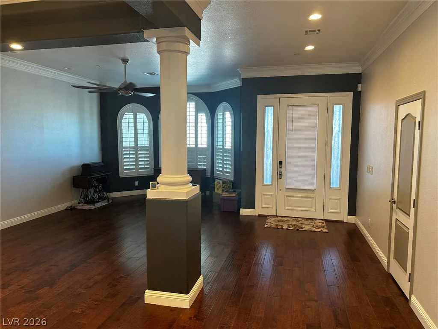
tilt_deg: -4.2
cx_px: 219
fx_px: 304
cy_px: 164
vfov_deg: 56.8
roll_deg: -0.4
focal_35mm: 24
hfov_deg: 71.6
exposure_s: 1/60
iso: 160
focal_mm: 6.86
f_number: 1.78
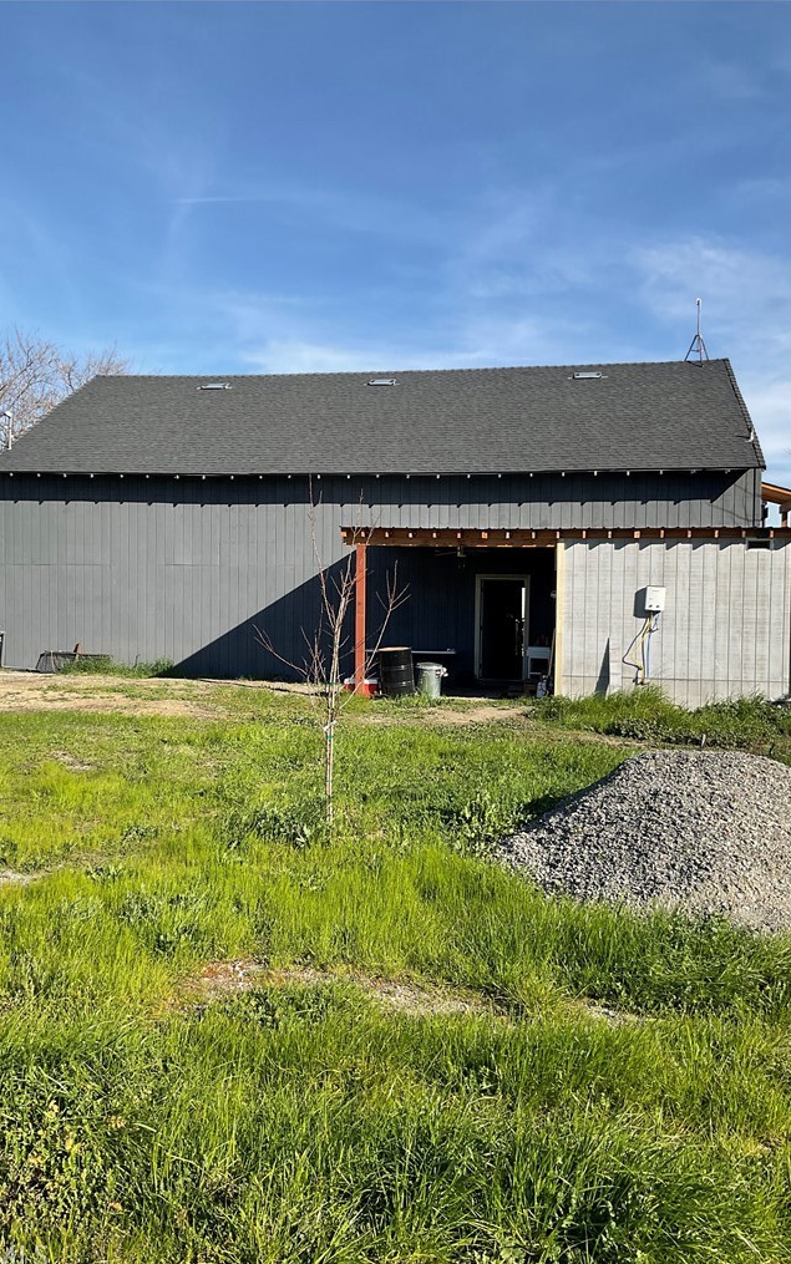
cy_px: 636
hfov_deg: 40.6
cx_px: 375
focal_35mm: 31
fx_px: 1068
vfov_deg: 61.2
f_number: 1.8
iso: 16
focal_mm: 3
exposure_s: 1/1490
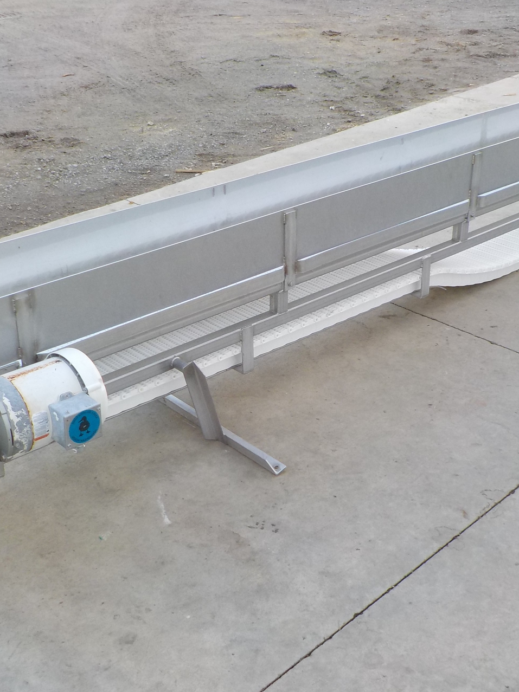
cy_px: 332
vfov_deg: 40.4
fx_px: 940
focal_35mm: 47
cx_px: 263
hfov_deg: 30.9
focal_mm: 4.1
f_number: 3.3
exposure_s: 1/50
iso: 125
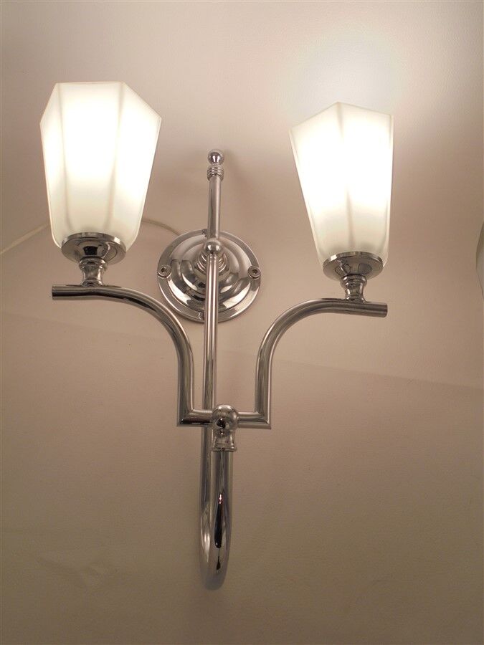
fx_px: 541
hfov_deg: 48.2
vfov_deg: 61.7
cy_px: 322
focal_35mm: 29
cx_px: 242
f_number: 3.7
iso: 100
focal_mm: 5.3
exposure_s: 1/100
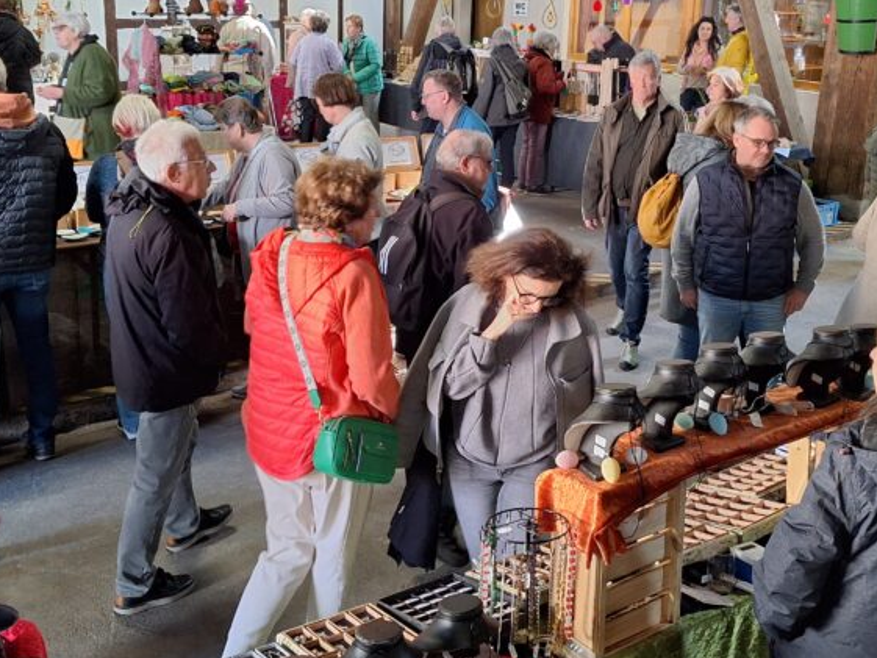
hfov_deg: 44.8
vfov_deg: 33.9
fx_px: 1064
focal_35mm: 42
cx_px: 467
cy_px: 198
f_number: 1.8
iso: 160
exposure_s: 1/50
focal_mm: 5.54
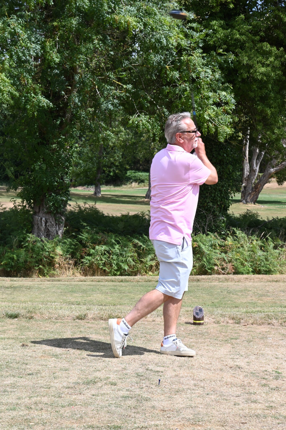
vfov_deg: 28.9
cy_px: 215
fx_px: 835
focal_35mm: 70
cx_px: 143
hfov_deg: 19.4
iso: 200
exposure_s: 1/100
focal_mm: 70
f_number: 16
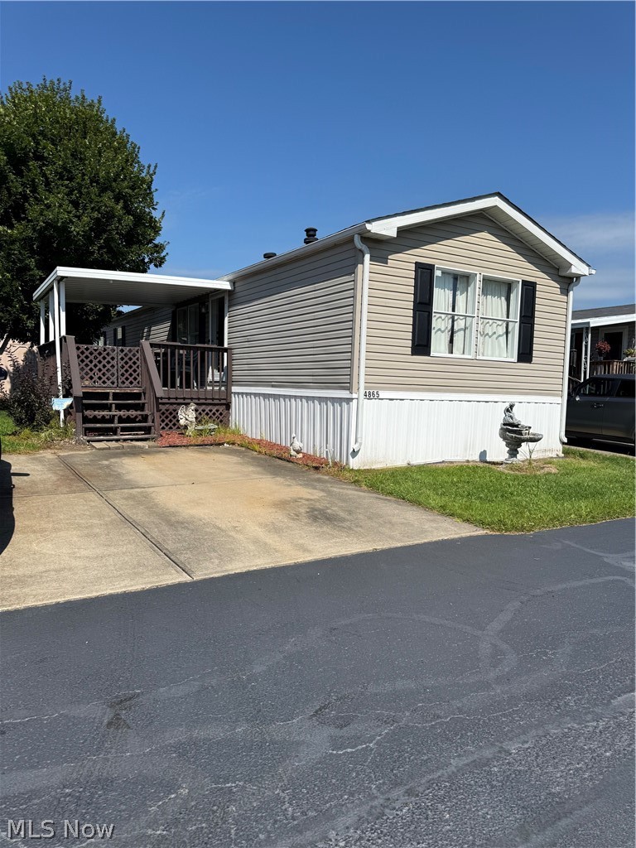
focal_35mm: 24
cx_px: 318
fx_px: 588
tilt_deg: -2.3
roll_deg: -0.8
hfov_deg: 56.8
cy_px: 424
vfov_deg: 71.6
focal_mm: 6.76
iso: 80
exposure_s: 1/6711
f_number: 1.78
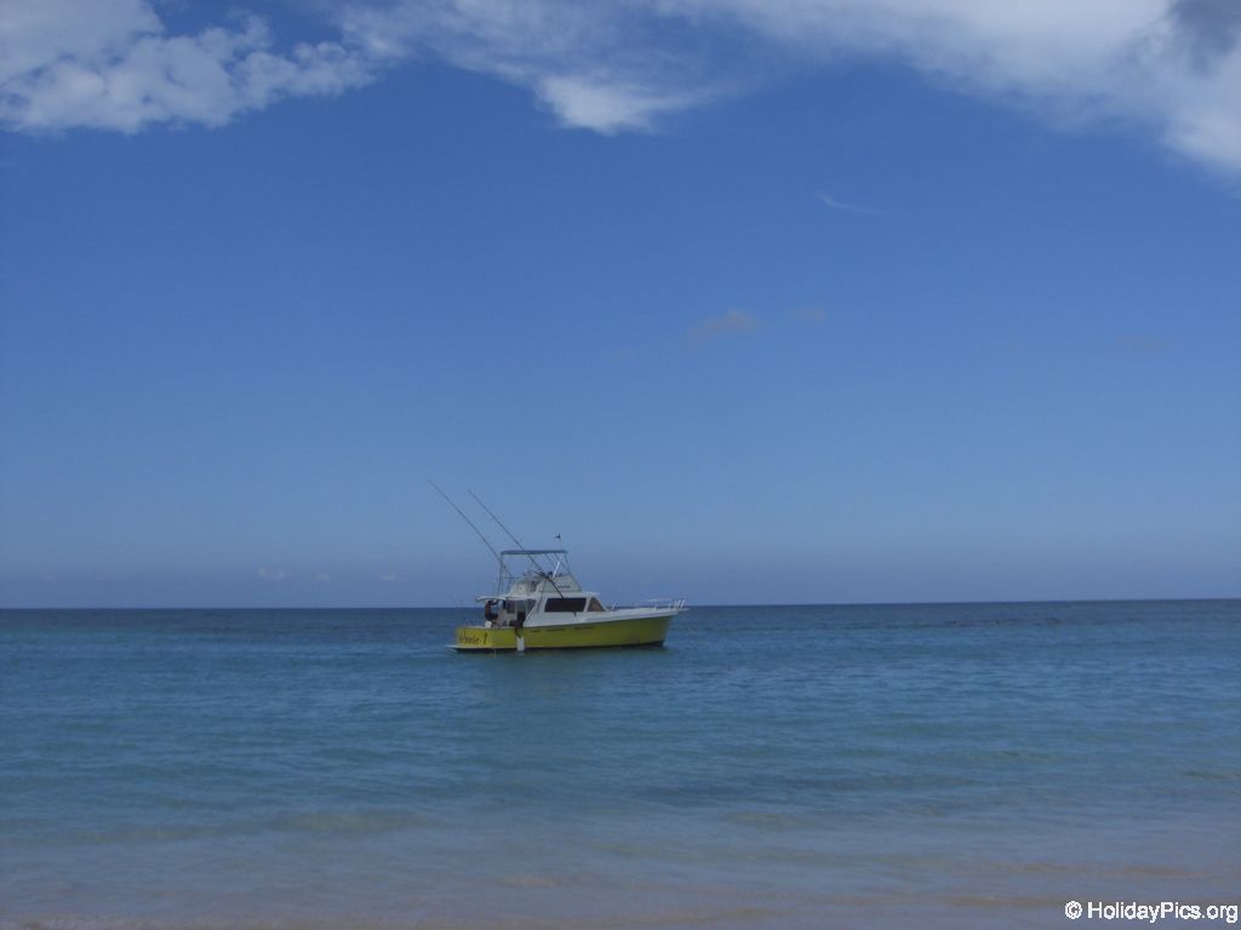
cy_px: 465
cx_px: 620
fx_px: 1362
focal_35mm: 38
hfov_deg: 49.0
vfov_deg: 37.7
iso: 64
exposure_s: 1/250
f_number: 8
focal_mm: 6.2
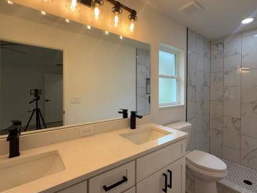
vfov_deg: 71.6
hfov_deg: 87.1
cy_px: 92
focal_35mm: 18
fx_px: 134
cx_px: 147
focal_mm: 2.22
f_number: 2.2
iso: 50
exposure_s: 1/123
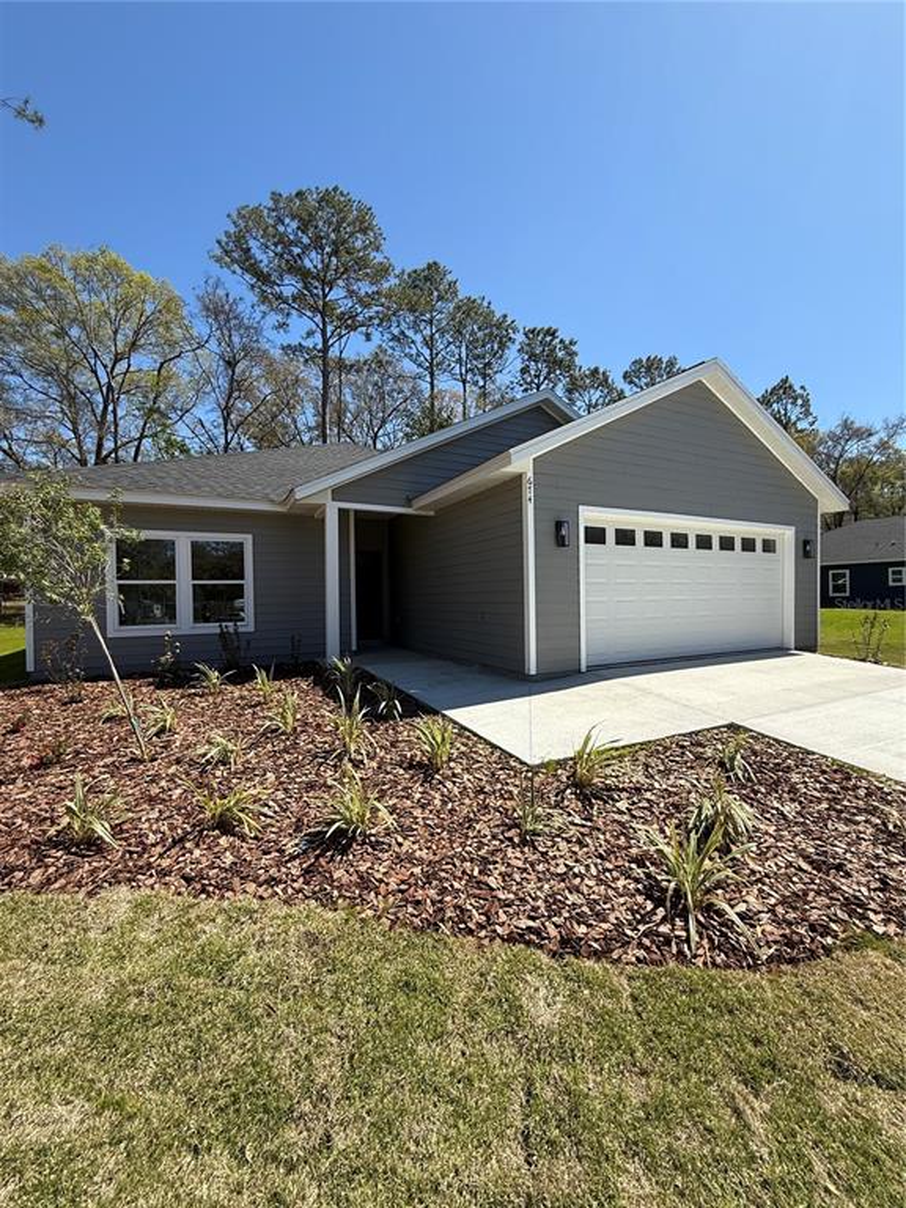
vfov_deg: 102.1
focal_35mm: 14
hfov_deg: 85.7
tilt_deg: +0.6
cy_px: 604
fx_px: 489
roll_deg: +1.0
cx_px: 453
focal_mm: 2.22
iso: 50
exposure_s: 1/1368
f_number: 2.2
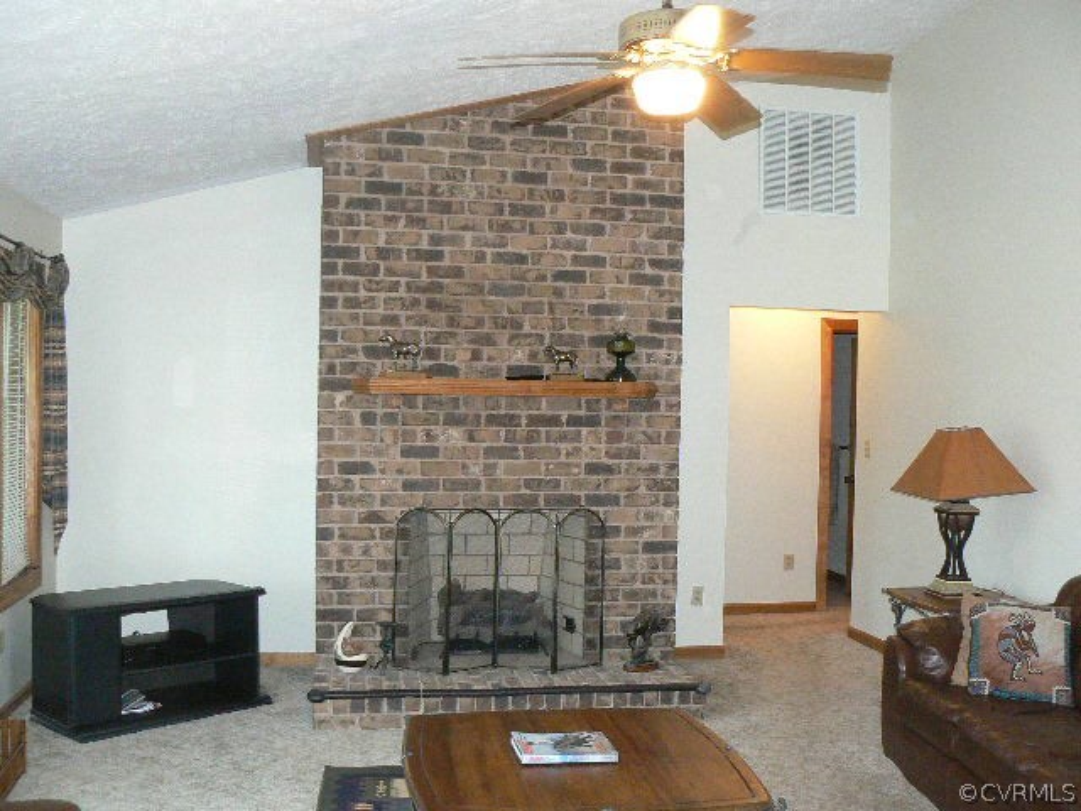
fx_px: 1124
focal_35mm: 36
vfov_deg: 39.7
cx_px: 540
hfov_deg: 51.4
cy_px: 406
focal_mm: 6
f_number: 2.8
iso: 320
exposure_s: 1/30
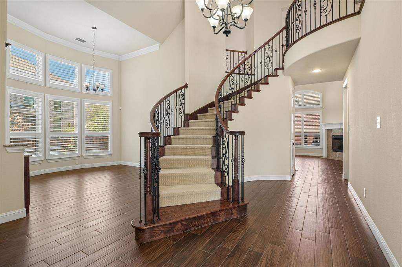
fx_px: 201
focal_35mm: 18
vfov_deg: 67.3
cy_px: 134
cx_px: 201
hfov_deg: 90.0
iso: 400
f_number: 8
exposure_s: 1/20
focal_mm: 18
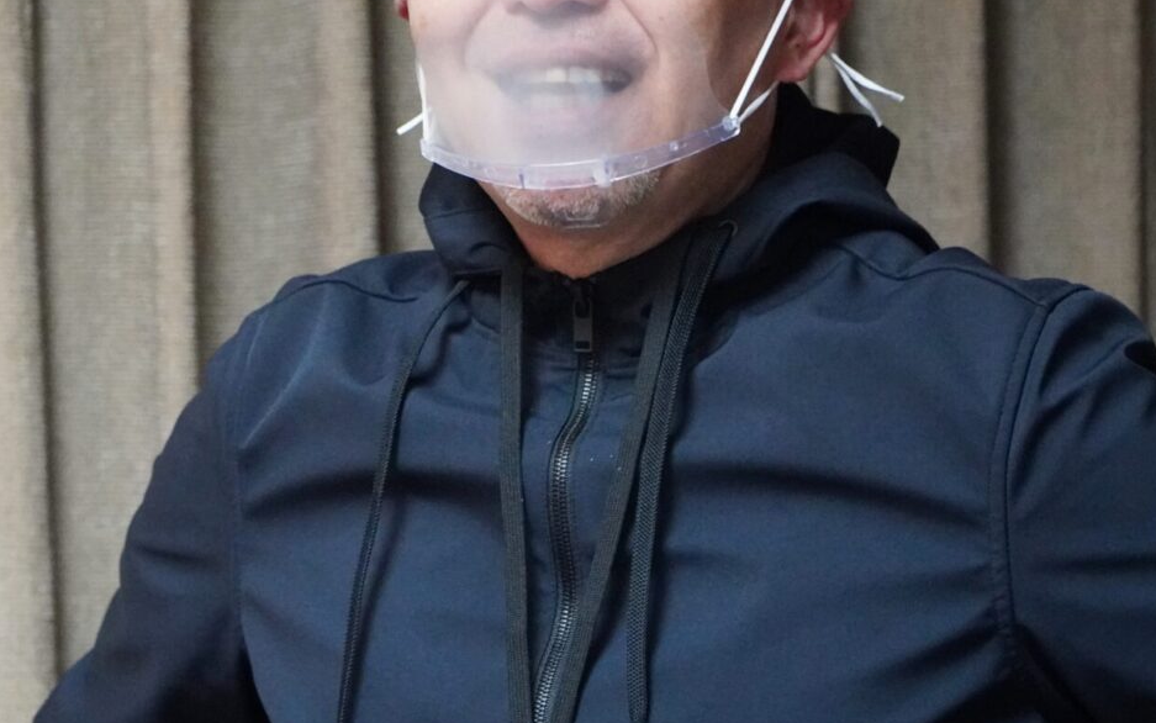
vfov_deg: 7.8
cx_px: 350
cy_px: 171
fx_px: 5319
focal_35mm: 169
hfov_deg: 12.4
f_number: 5
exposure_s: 1/60
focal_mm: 69
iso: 6400
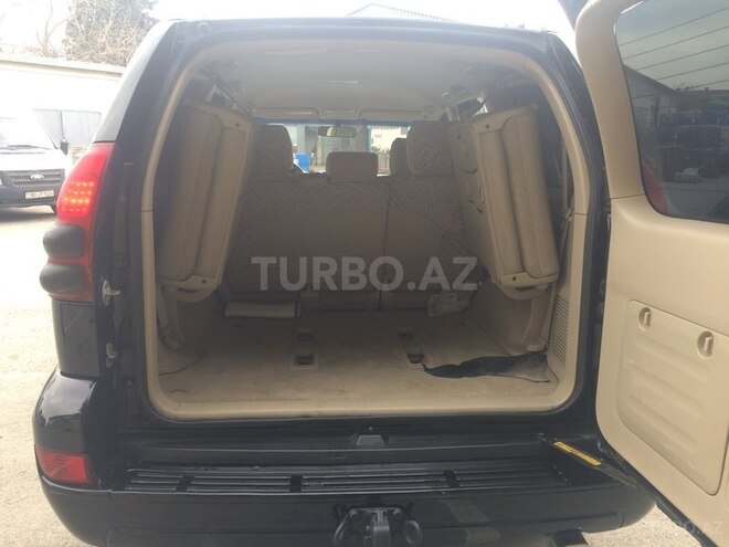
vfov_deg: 48.2
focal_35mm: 29
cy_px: 274
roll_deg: -1.0
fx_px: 611
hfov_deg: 61.7
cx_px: 364
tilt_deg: -13.6
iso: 32
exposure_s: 1/111
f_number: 2.2
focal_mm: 4.15
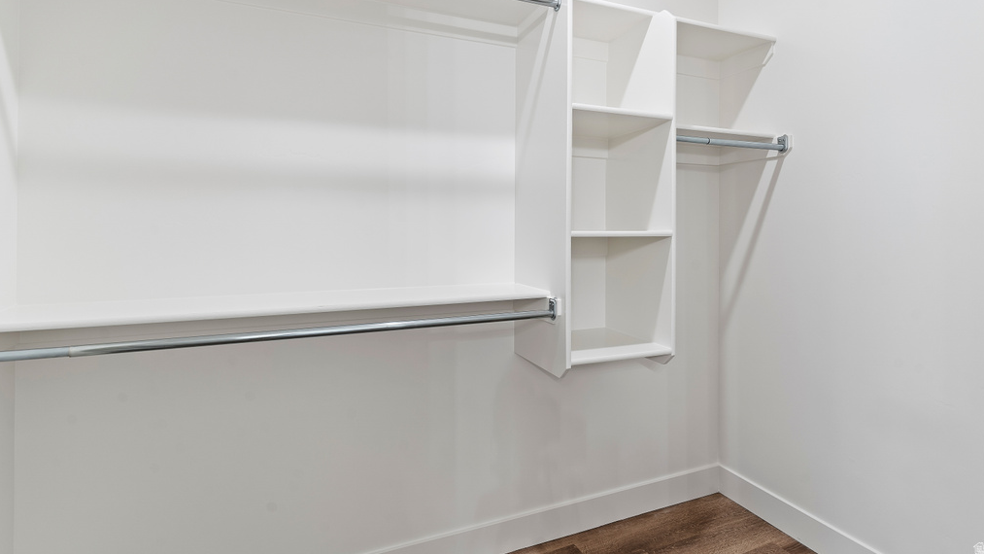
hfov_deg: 92.7
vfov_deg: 60.6
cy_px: 225
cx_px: 492
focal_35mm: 18
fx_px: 470
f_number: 8
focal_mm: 17
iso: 100
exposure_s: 1
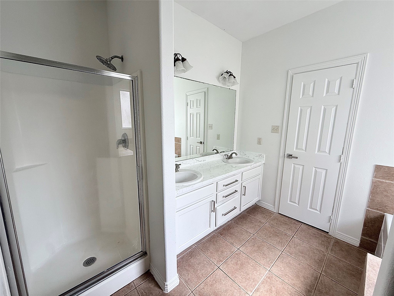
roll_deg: -0.5
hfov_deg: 102.1
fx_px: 159
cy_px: 148
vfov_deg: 85.7
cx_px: 197
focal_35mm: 14
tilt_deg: -8.7
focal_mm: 2.22
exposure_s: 1/99
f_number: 2.2
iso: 64
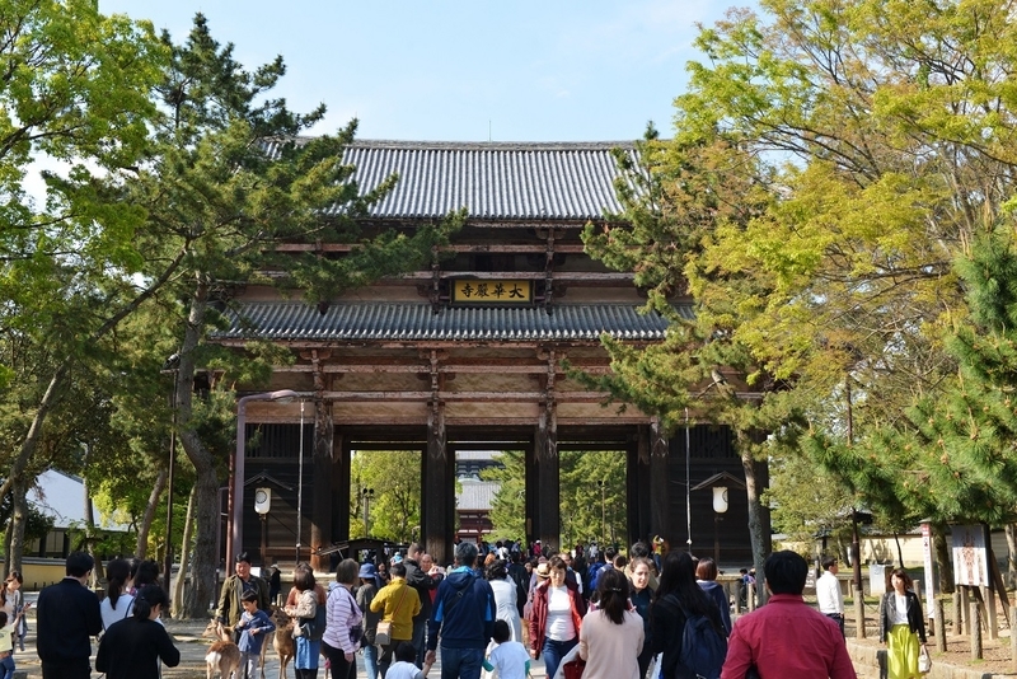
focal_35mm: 44
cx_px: 508
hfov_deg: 44.5
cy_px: 340
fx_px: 1243
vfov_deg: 30.5
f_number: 10
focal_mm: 44
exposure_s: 1/320
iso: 400
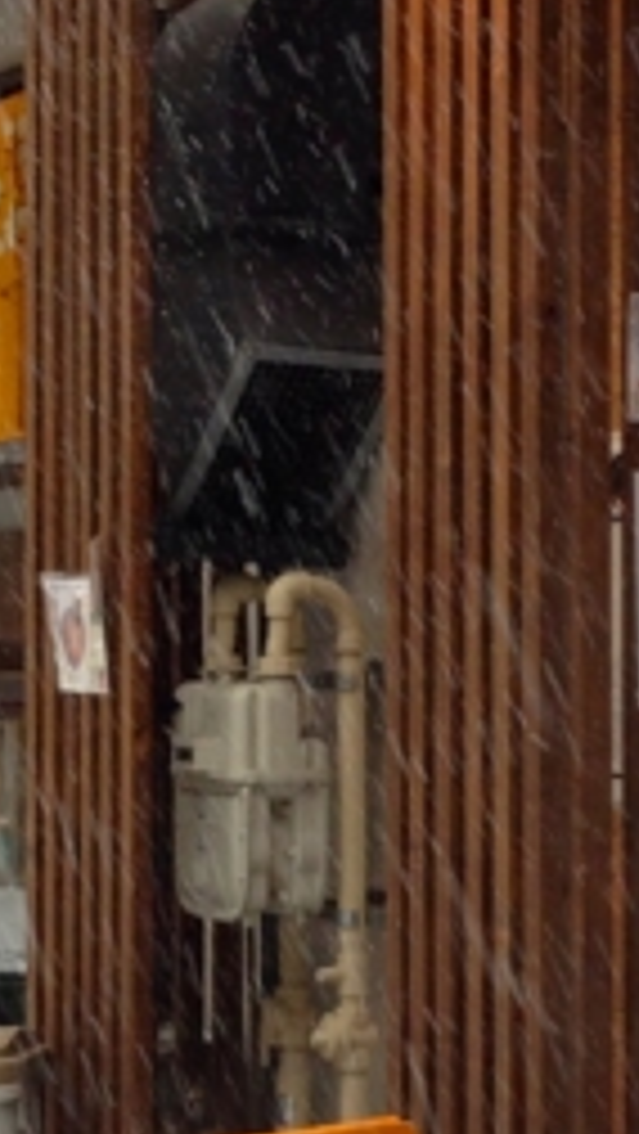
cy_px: 684
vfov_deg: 18.8
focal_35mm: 114
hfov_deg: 10.6
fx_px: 3429
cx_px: 540
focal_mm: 4.12
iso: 80
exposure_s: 1/120
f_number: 2.4
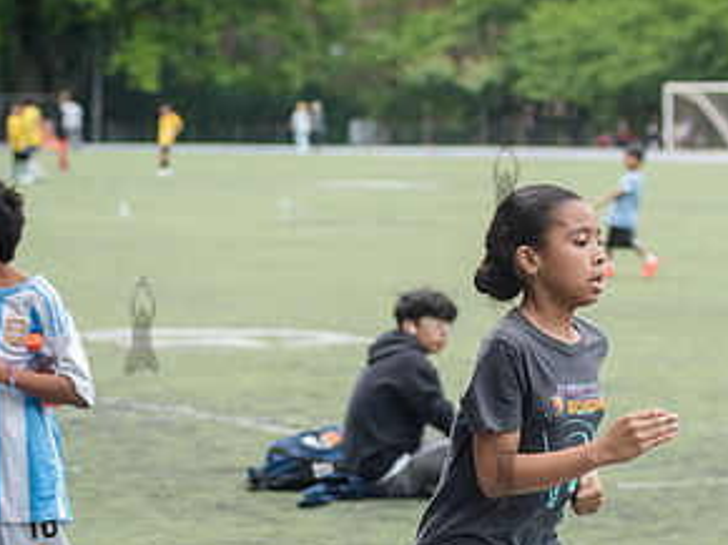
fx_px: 4035
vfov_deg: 7.7
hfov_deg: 10.3
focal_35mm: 192
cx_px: 361
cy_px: 456
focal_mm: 80
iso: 400
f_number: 4
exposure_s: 1/1000
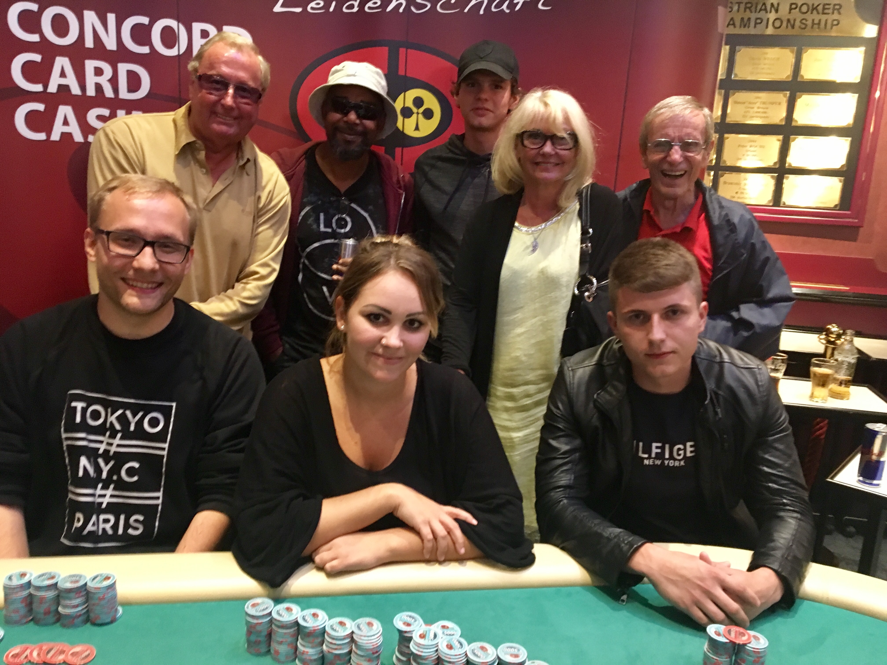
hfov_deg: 61.7
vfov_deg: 48.2
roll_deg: -2.6
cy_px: 332
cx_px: 444
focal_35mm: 29
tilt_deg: -11.1
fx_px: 743
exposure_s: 1/17
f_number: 2.2
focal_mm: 4.15
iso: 400
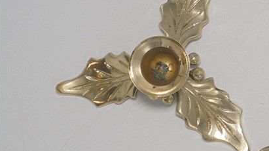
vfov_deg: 10.3
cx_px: 291
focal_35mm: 117
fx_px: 834
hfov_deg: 17.7
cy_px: 21
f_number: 4.8
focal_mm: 8.9
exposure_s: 1/30
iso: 100
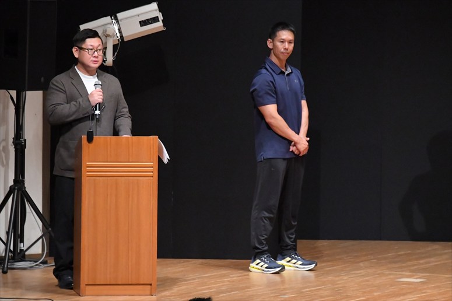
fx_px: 3765
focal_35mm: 300
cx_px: 226
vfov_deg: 4.6
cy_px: 150
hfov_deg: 6.9
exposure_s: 1/400
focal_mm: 200
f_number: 5.6
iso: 10000
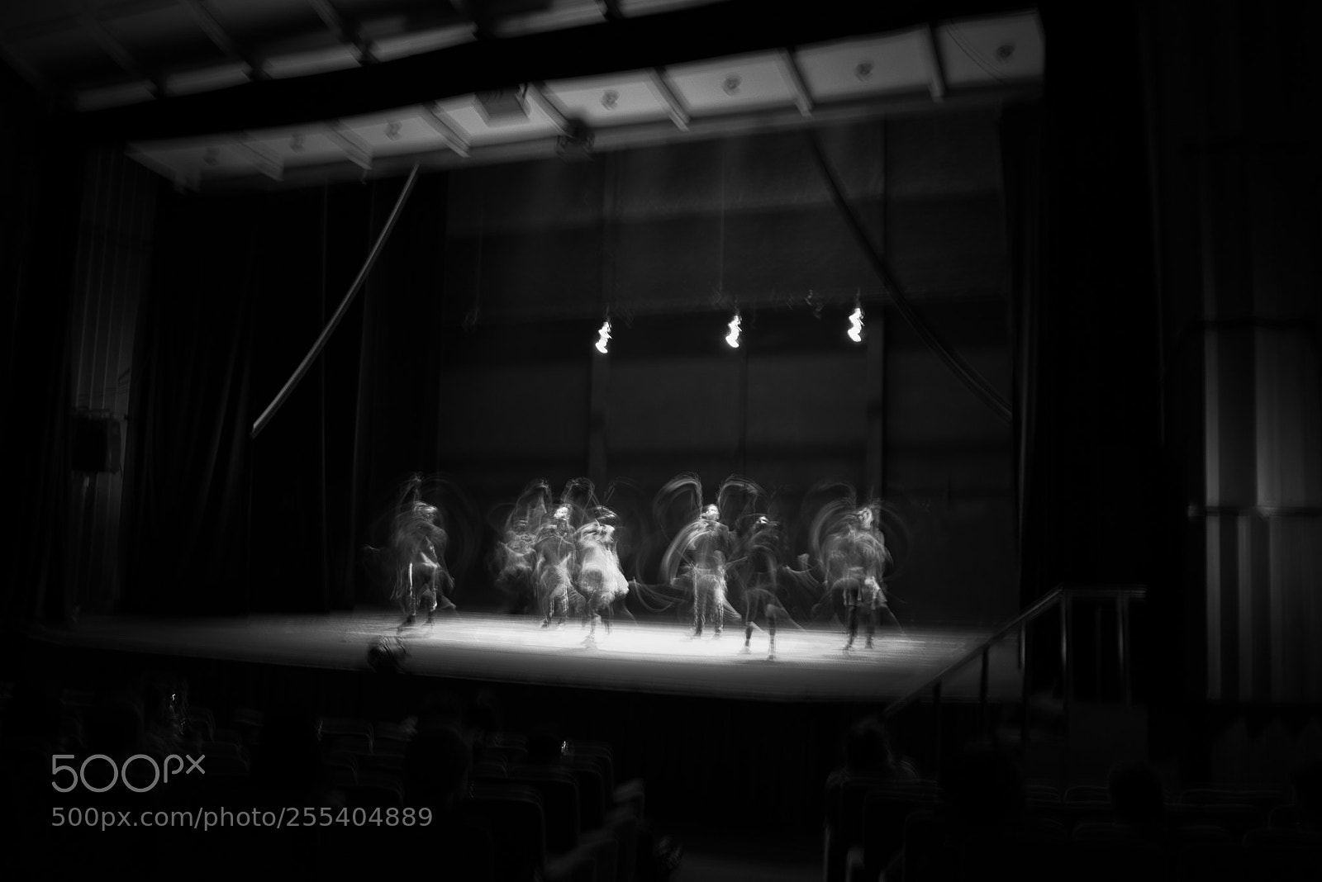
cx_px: 661
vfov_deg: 43.6
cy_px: 441
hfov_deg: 61.9
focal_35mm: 30
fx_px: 1102
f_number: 3.8
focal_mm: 20
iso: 100
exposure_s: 5
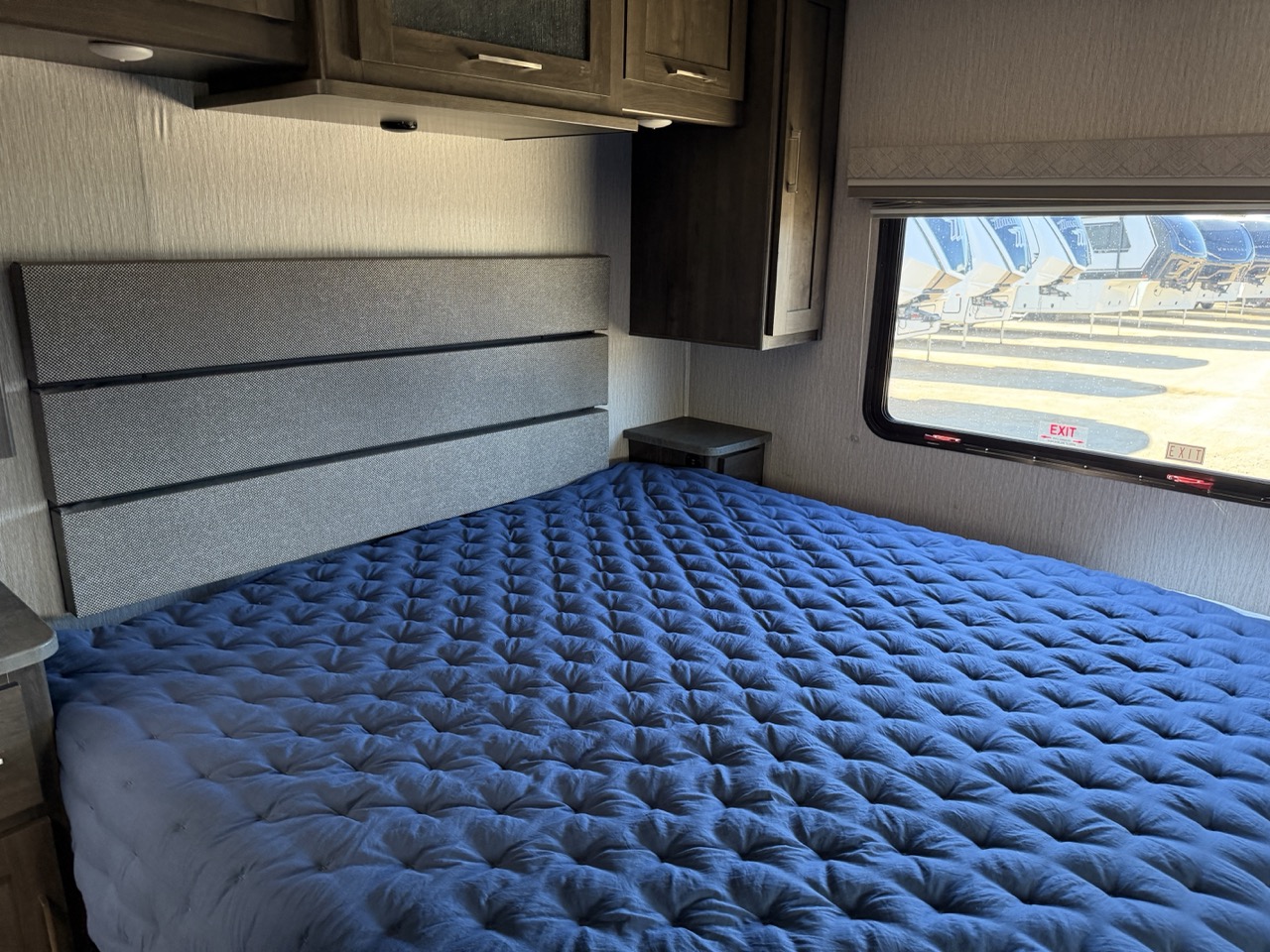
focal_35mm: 24
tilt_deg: -10.4
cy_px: 476
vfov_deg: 56.8
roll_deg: +2.0
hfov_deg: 71.6
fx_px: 881
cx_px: 635
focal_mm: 6.76
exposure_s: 1/60
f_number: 1.78
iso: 250
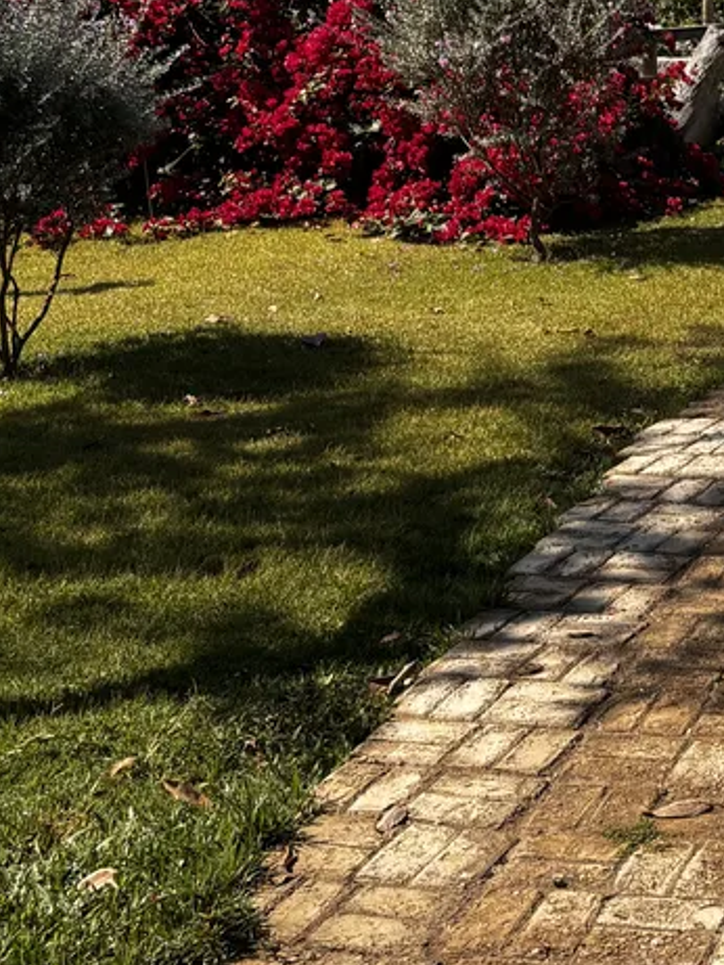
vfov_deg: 23.8
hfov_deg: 18.1
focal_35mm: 79
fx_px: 2202
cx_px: 747
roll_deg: -1.0
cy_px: 44
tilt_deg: -8.2
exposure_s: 1/3106
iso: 50
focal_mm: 5.96
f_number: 1.6
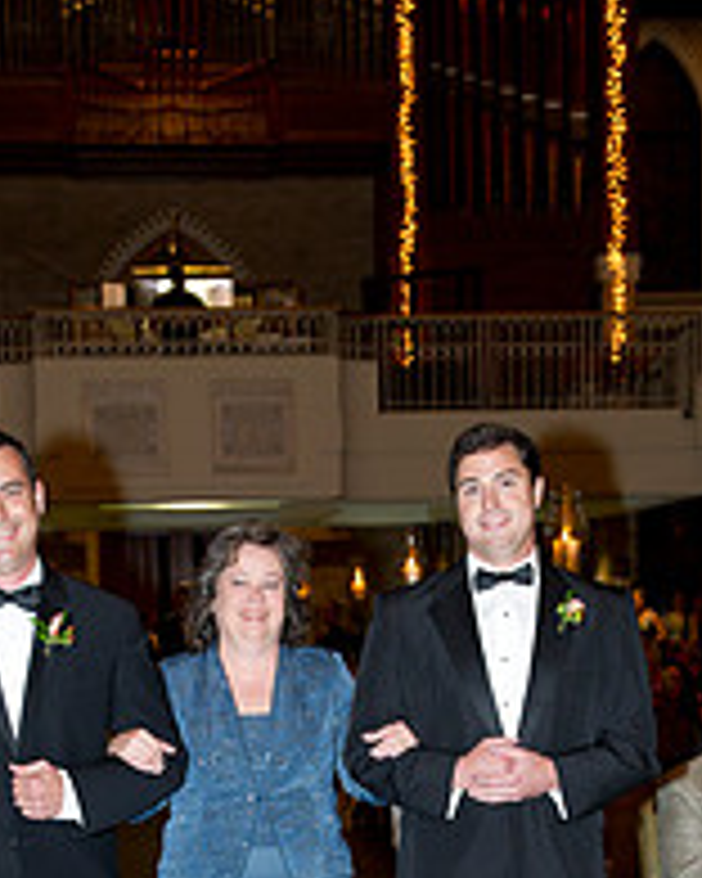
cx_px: 340
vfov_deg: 23.5
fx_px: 2026
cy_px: 855
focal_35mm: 78
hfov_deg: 19.7
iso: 1600
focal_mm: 36
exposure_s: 1/80
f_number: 4
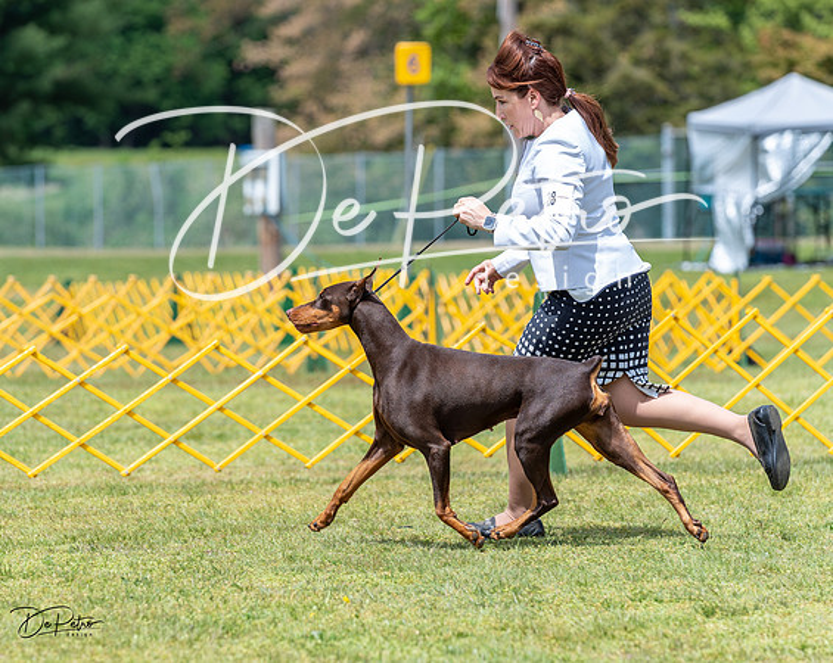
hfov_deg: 9.0
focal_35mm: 216
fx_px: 5306
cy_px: 304
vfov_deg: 7.2
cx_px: 365
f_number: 4
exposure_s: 1/800
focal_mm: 159
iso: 100
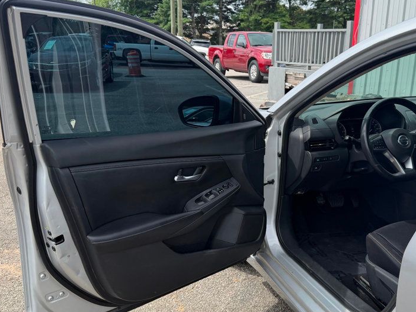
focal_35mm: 35
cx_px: 241
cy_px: 159
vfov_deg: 40.7
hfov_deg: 52.4
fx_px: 421
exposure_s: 1/2370
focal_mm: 6.76
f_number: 1.78
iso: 100
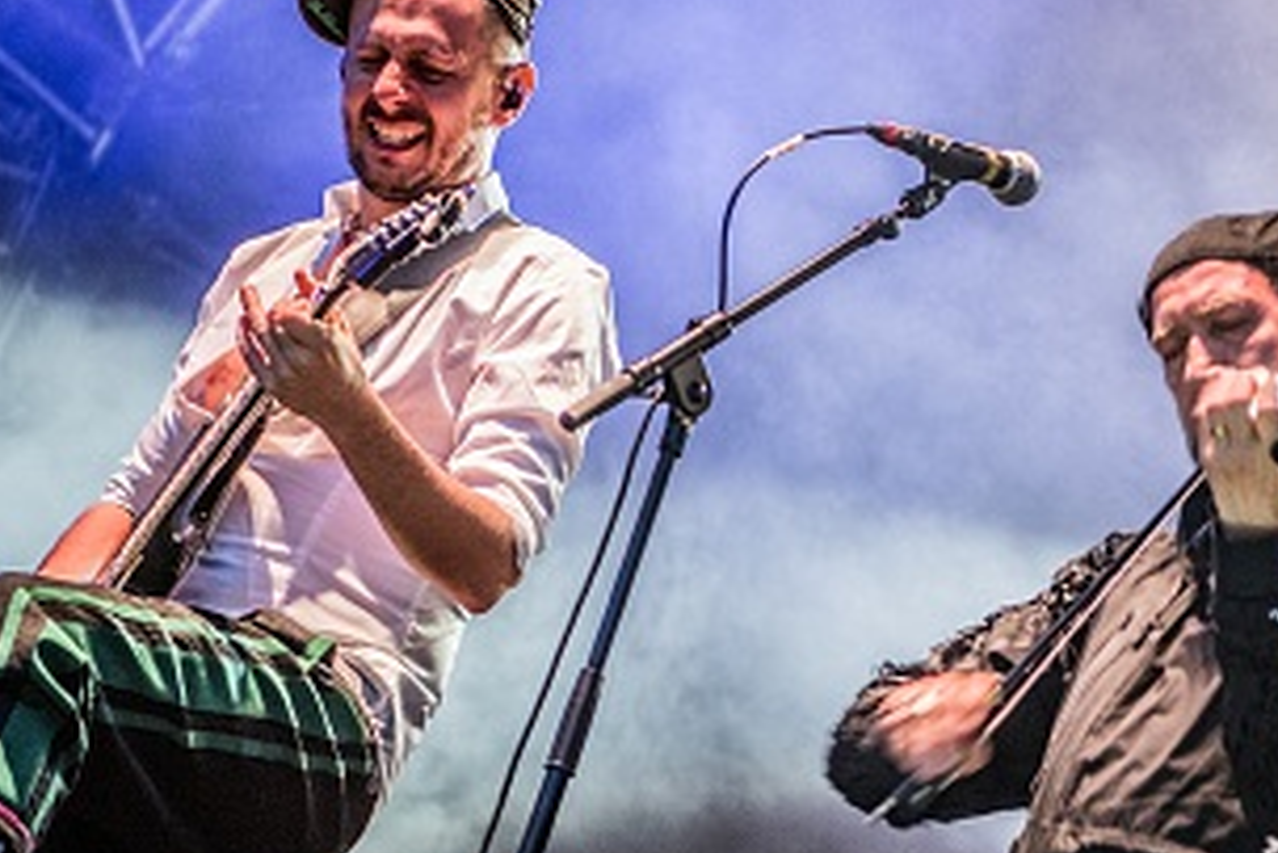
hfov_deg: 12.3
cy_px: 380
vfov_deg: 8.3
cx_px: 963
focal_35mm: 166
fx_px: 5896
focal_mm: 70
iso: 1000
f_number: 3.5
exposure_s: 1/100
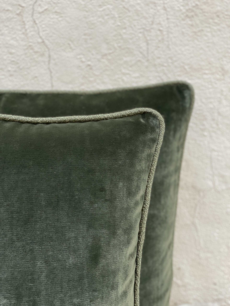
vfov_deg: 36.8
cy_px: 153
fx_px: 461
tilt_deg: -16.8
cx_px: 115
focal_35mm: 52
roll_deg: -2.5
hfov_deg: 28.0
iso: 125
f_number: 2
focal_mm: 6
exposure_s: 1/40
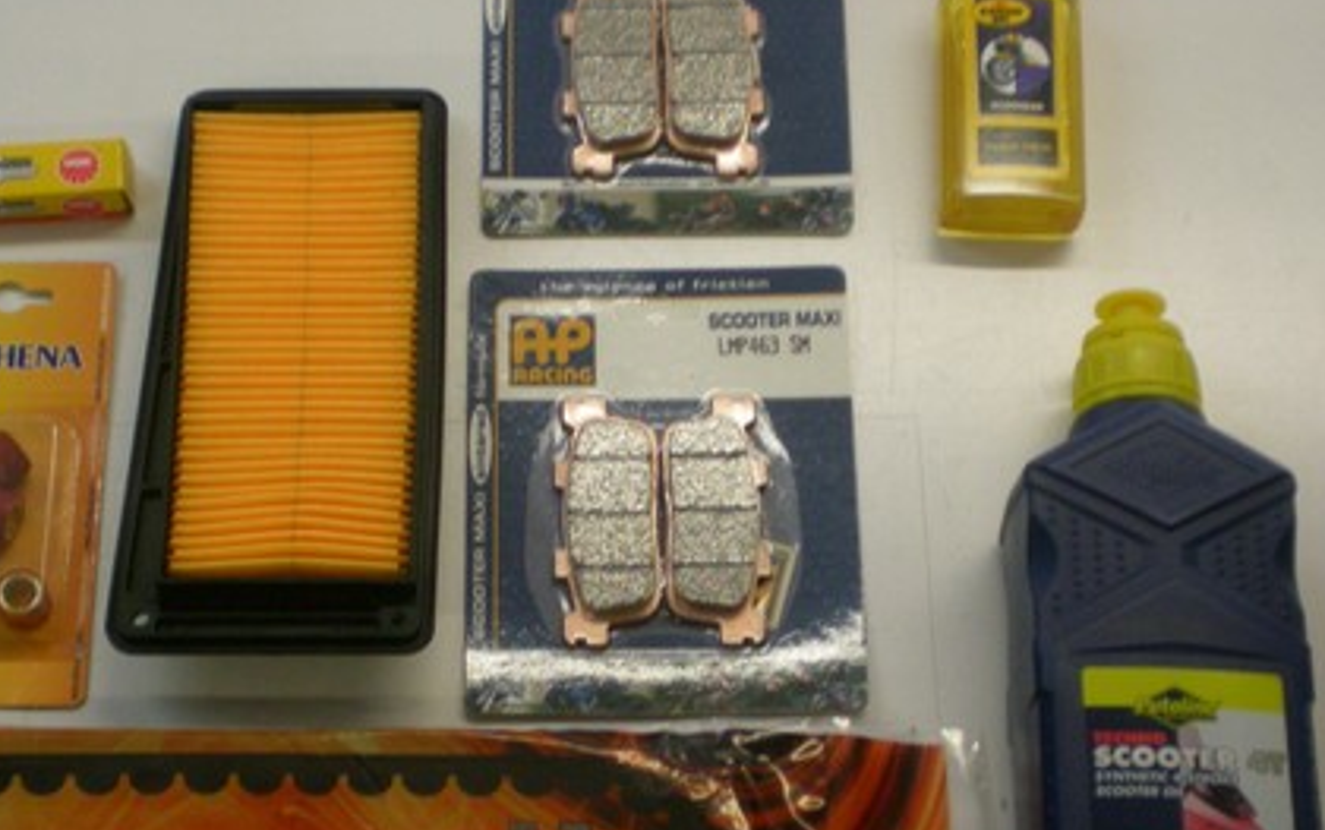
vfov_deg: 18.3
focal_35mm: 71
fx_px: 2565
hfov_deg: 28.9
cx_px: 517
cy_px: 514
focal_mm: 7.4
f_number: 3.5
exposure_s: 1/53
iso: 200
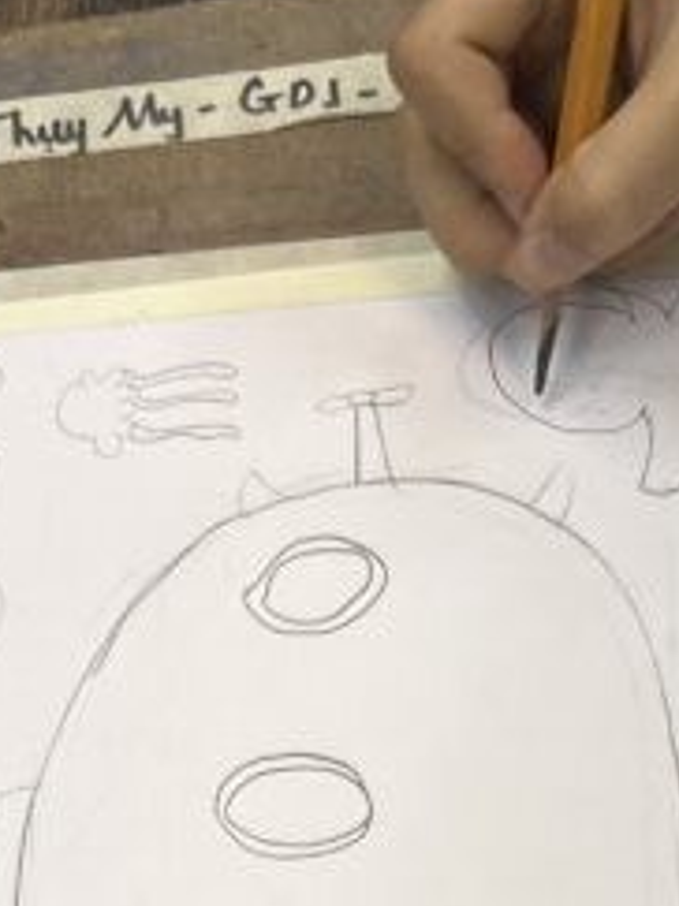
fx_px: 2801
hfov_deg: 13.7
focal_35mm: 107
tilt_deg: -72.9
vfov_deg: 15.0
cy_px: 1816
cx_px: 34
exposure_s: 1/251
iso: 40
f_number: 1.6
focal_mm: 5.1
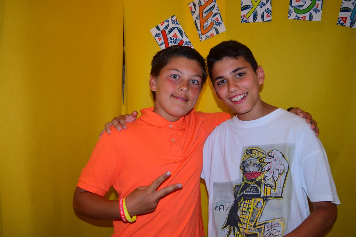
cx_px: 178
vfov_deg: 33.0
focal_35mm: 40
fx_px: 401
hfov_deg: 47.9
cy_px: 118
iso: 1250
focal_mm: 27
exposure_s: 1/200
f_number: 4
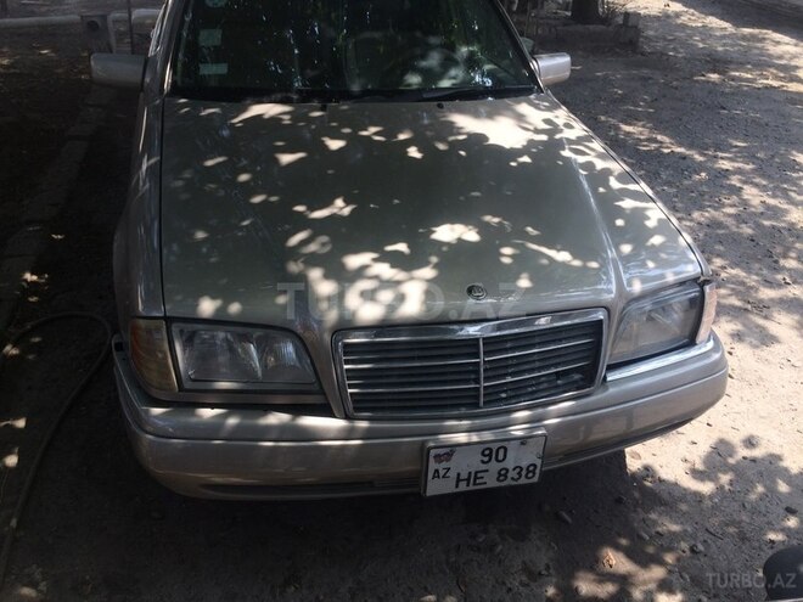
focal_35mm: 29
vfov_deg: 48.2
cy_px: 301
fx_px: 673
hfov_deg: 61.7
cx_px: 402
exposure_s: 1/456
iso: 32
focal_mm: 4.15
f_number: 2.2
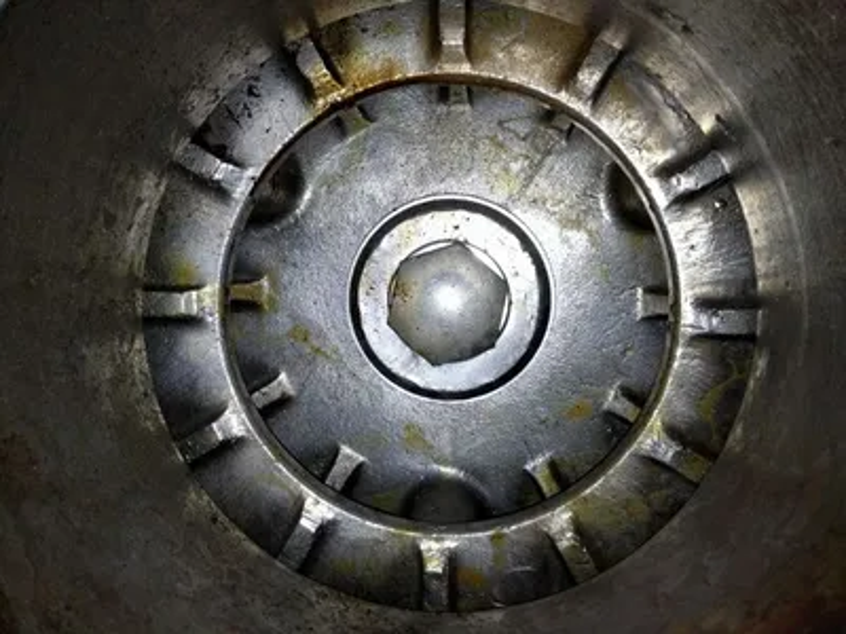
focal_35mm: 35
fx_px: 855
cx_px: 423
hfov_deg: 52.6
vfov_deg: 40.7
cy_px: 317
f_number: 2.4
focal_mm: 4.28
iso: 50
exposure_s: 1/31
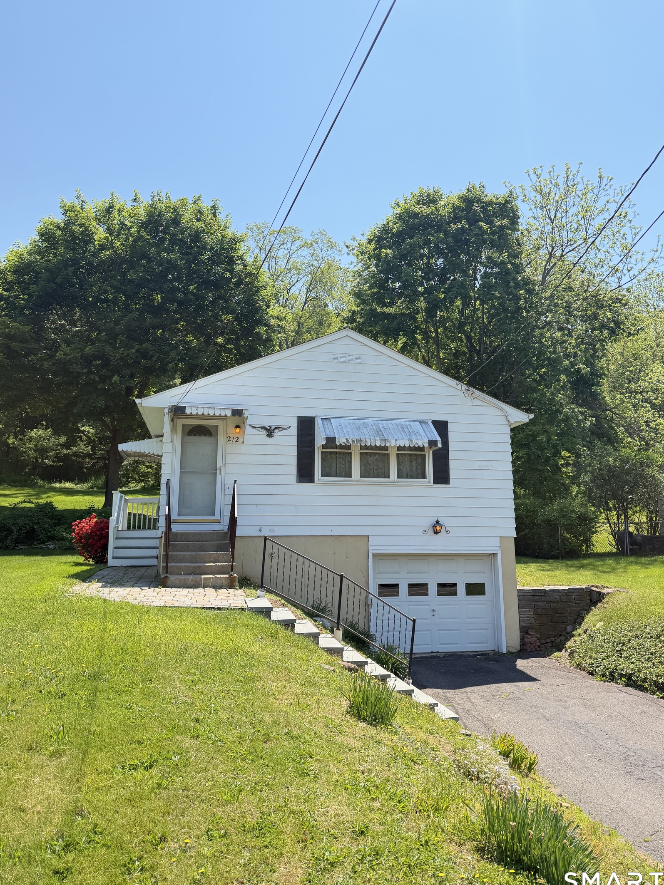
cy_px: 420
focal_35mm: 26
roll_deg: +0.7
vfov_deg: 67.3
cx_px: 349
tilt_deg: +11.2
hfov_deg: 53.0
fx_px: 665
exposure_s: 1/2232
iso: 100
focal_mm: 6.76
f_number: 1.78
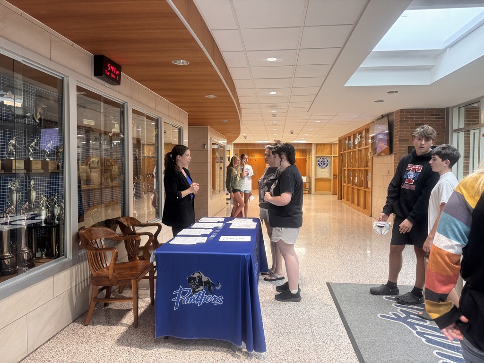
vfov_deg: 56.8
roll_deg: -0.4
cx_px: 242
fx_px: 336
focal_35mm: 24
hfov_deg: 71.6
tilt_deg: -0.8
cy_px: 182
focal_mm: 6.76
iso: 200
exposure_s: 1/60
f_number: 1.78
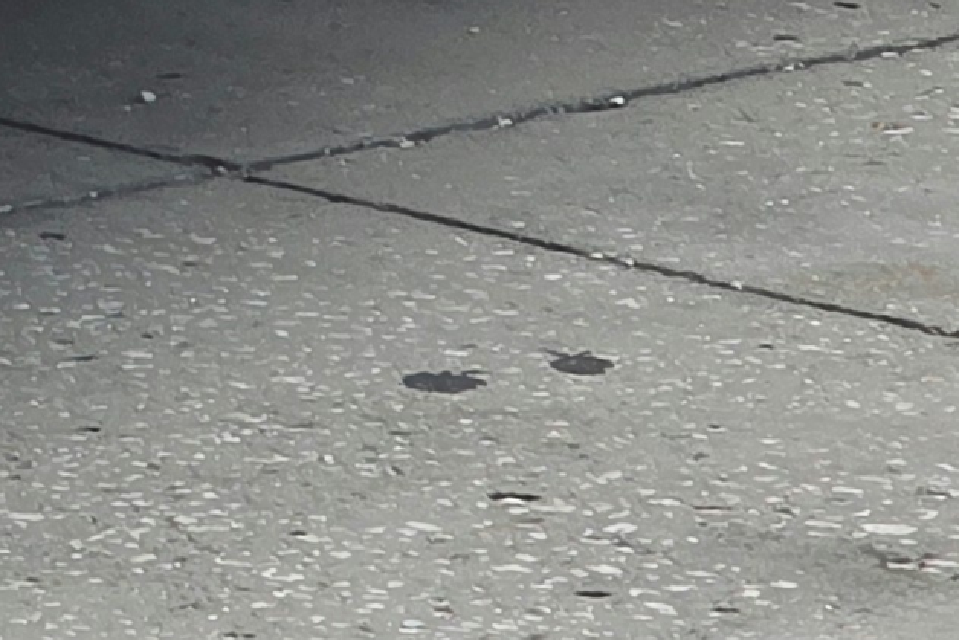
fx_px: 12176
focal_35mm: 457
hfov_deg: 4.4
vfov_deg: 3.0
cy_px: -764
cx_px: -1370
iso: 50
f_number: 2.4
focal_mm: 7.9
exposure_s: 1/854
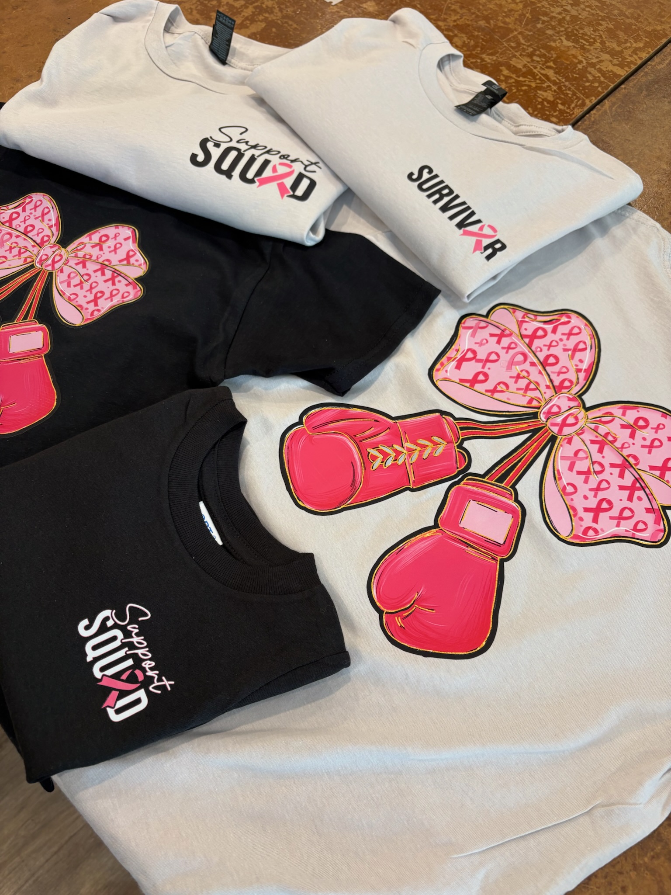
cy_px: 448
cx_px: 336
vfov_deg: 67.3
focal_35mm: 26
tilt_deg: -62.3
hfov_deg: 53.1
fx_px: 672
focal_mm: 5.96
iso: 80
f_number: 1.6
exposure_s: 1/60
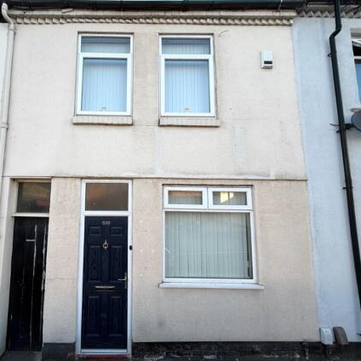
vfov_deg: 84.0
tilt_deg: +6.8
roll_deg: -1.1
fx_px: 201
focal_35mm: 17
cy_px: 181
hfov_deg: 81.7
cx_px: 126
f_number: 2.2
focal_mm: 2.22
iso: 50
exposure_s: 1/297
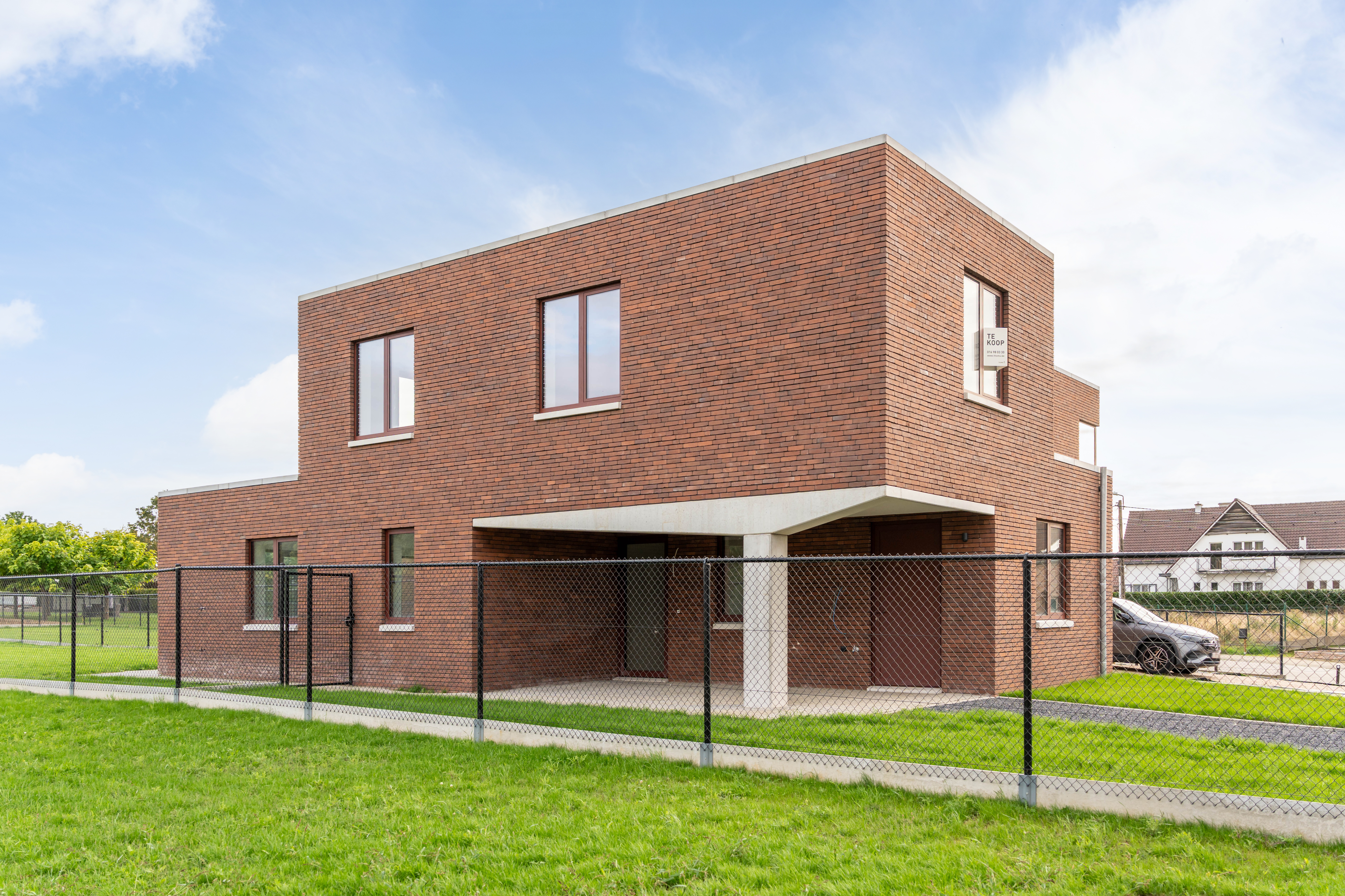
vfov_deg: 43.2
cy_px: 448
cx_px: 672
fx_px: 1132
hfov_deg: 61.4
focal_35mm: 30
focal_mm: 30.3
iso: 200
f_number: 4
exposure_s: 1/500
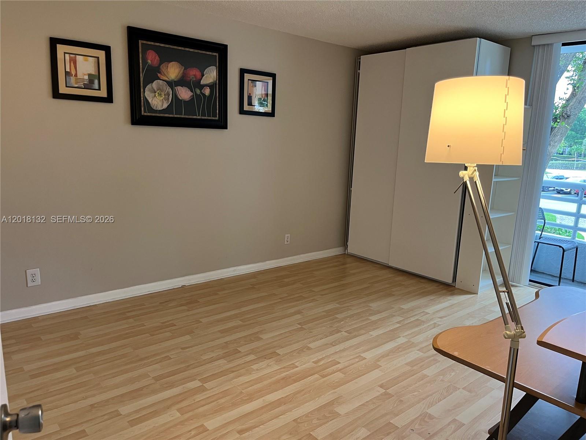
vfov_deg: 53.1
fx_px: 440
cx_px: 293
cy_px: 220
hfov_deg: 67.3
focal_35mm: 26
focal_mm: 5.1
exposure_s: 1/60
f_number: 1.6
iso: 160
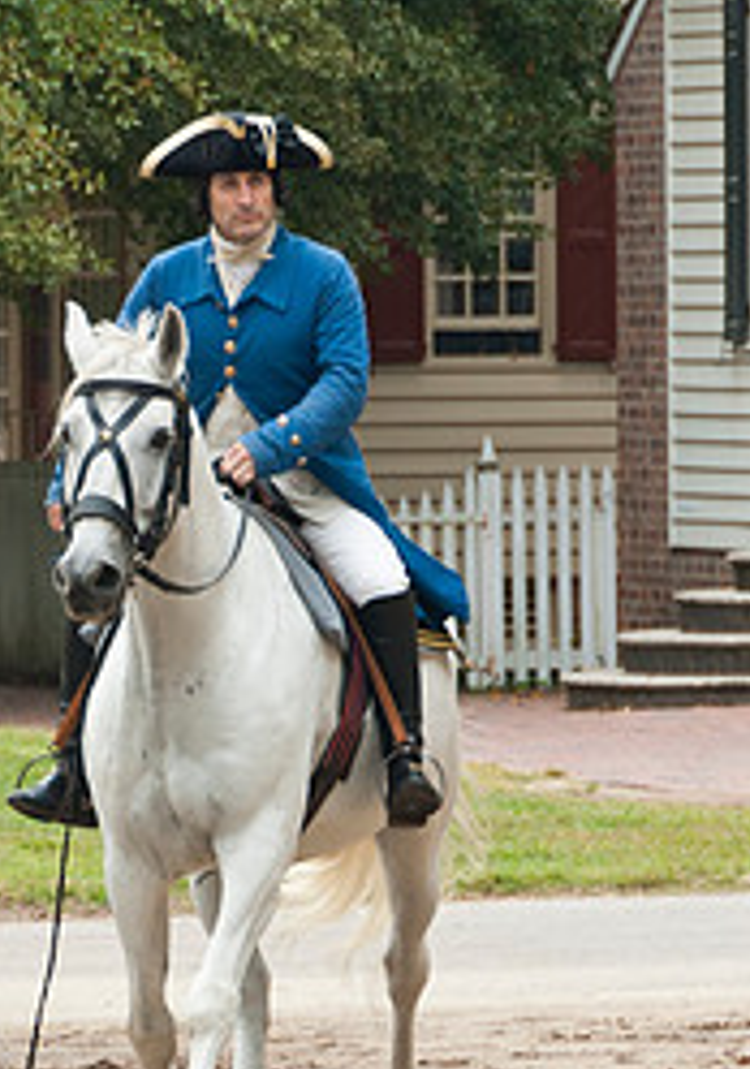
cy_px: 645
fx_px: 15934
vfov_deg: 3.8
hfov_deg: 2.7
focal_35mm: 528
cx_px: 199
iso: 100
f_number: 5.6
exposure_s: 1/125
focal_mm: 130
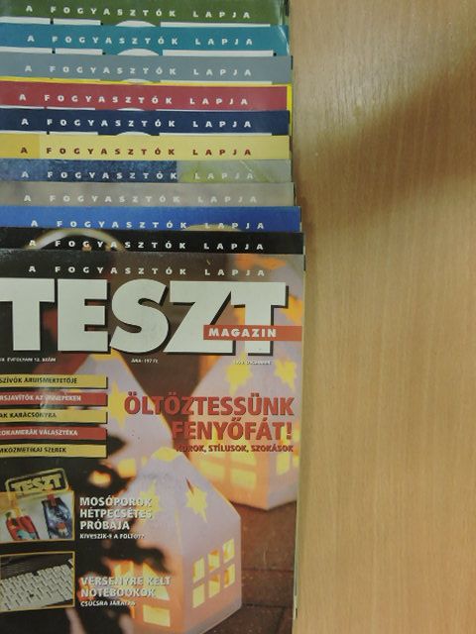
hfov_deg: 46.8
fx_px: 550
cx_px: 238
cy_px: 317
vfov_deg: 60.0
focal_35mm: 30
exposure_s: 1/60
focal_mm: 5.4
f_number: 3.5
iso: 500
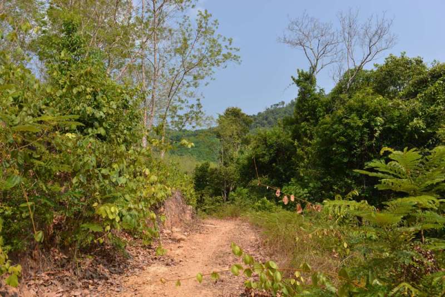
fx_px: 346
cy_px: 148
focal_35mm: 28
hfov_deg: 65.5
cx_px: 222
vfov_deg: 46.4
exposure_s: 1/160
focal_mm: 28
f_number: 6.3
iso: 100
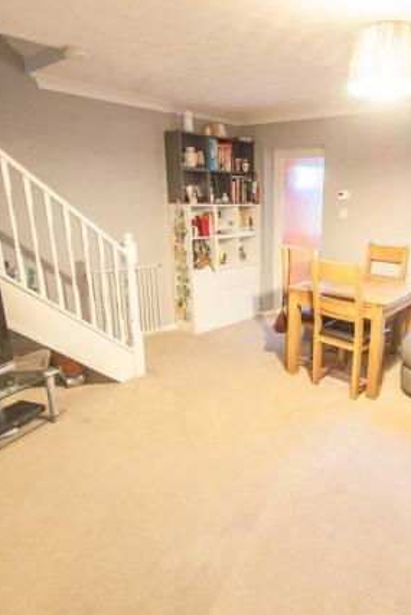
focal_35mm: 23
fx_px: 394
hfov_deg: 53.5
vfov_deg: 76.1
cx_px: 290
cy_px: 311
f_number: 4
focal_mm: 10
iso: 900
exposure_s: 1/8
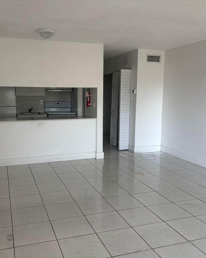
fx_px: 259
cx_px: 87
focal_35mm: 34
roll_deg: -0.8
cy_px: 129
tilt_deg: -8.4
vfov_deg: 52.8
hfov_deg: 43.2
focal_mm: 5.96
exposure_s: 1/94
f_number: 1.6
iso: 125
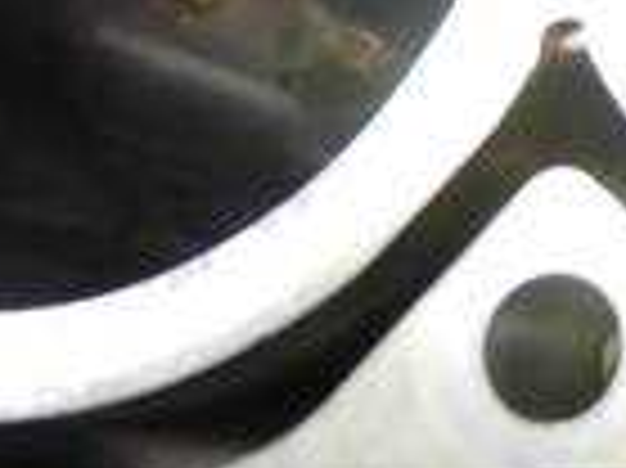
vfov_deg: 17.1
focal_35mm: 83
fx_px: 1500
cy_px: -63
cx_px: 932
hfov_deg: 20.3
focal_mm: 12
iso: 1250
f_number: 3.5
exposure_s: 1/60
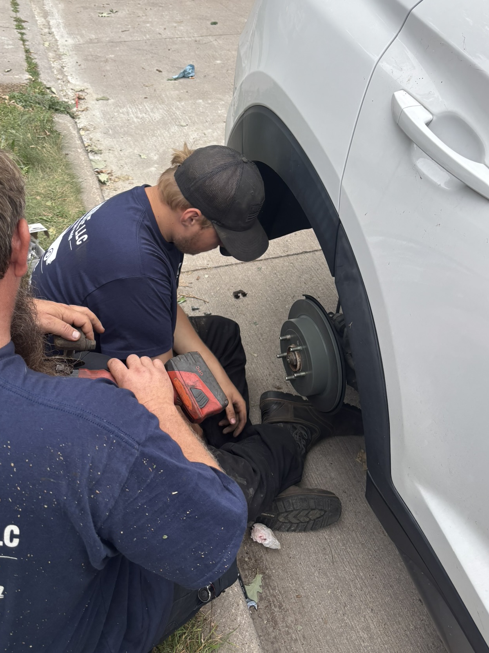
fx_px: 603
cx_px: 204
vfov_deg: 56.5
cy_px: 270
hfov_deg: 44.0
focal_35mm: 32
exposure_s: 1/716
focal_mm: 5.96
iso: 50
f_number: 1.6
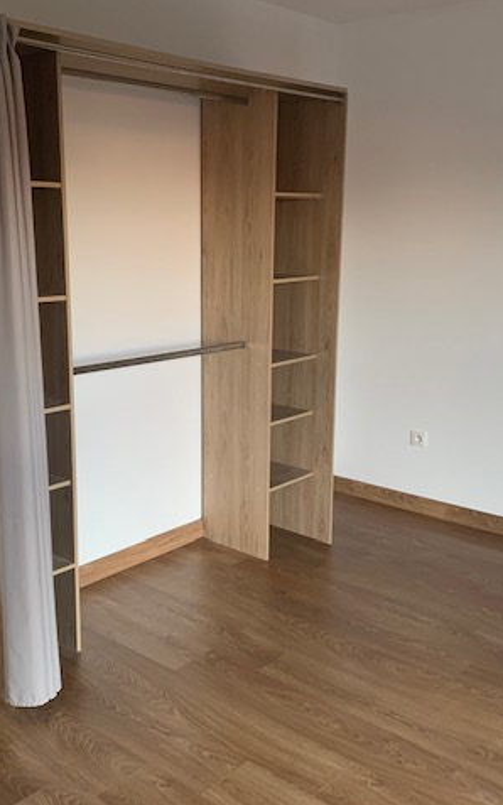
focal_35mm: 37
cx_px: 240
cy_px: 403
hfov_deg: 34.4
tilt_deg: -11.8
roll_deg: -0.8
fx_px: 812
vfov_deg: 52.8
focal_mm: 4.25
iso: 125
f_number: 1.8
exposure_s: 1/60
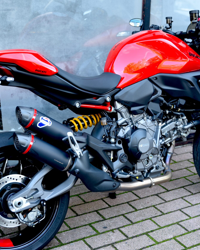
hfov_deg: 23.8
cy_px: 124
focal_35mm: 64
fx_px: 474
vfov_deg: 29.6
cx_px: 105
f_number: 2.8
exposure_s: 1/60
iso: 200
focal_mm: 45
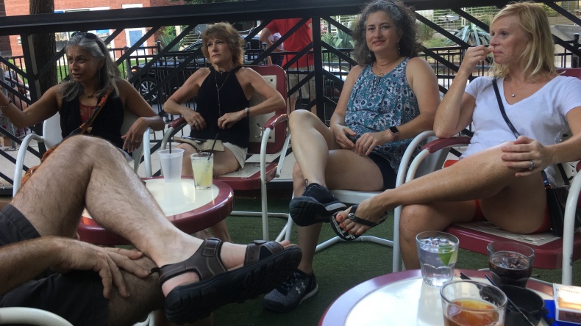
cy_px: 116
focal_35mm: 32
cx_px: 289
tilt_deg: -10.3
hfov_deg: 61.0
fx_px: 493
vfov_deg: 36.4
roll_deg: +4.2
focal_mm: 4.15
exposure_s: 1/40
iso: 25
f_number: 2.2
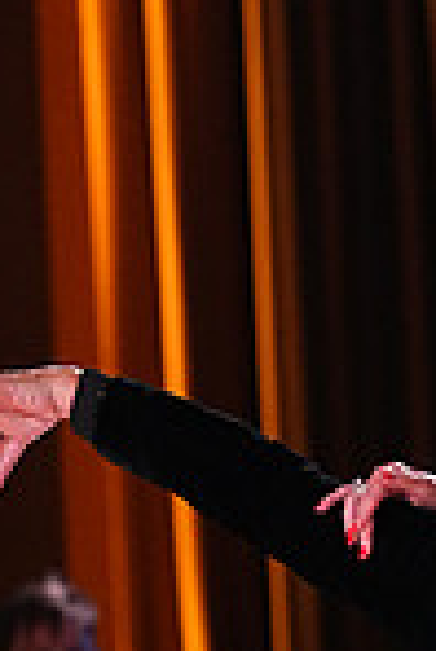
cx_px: 843
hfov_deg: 2.1
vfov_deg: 3.1
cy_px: 902
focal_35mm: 670
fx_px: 12142
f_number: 4
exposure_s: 1/250
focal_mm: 171
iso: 3200
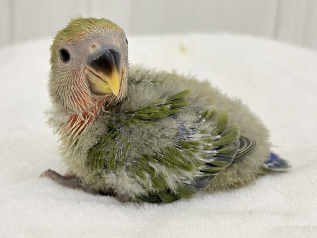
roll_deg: -1.1
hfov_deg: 33.2
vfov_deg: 25.2
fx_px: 531
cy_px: 108
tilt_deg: -15.6
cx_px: 155
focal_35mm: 58
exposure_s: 1/33
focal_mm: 5.96
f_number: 1.6
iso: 125
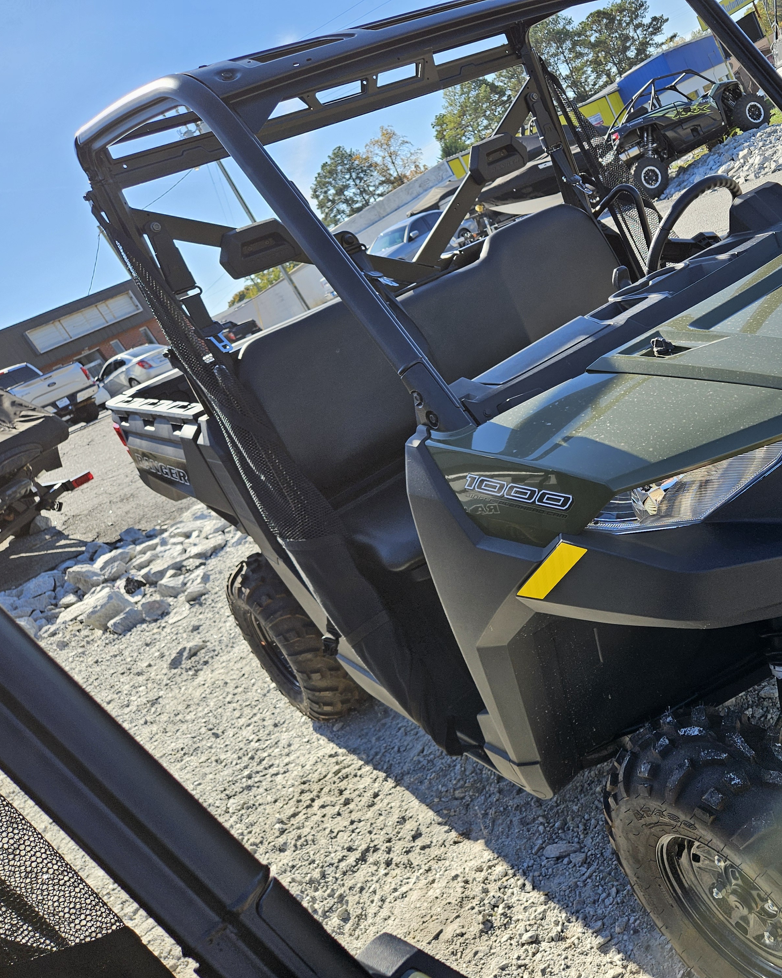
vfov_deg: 58.8
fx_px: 868
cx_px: 593
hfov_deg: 46.6
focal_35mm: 30
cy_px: 490
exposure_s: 1/866
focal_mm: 5.4
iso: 25
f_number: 1.8
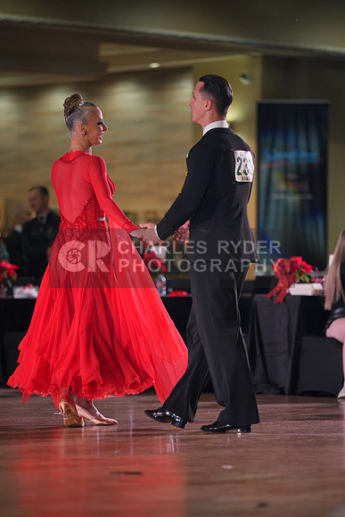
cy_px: 258
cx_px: 172
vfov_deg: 10.3
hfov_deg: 6.9
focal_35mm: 200
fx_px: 2873
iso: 800
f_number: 2.8
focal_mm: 200
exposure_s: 1/400
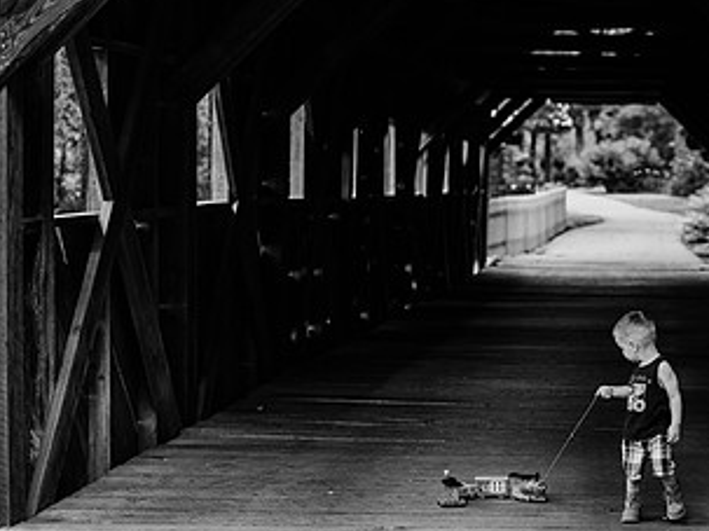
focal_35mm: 92
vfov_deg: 16.0
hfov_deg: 21.0
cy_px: 361
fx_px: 1884
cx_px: 599
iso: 200
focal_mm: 50
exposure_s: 1/500
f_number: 2.2
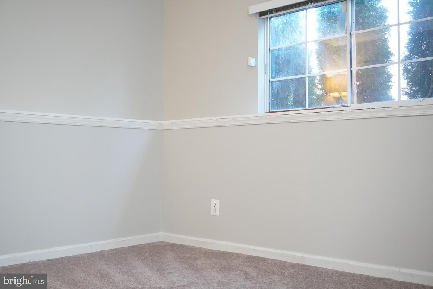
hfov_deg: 47.9
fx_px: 487
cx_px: 216
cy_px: 144
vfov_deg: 33.0
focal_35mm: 40
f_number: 4.5
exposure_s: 1/160
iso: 3200
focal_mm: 27
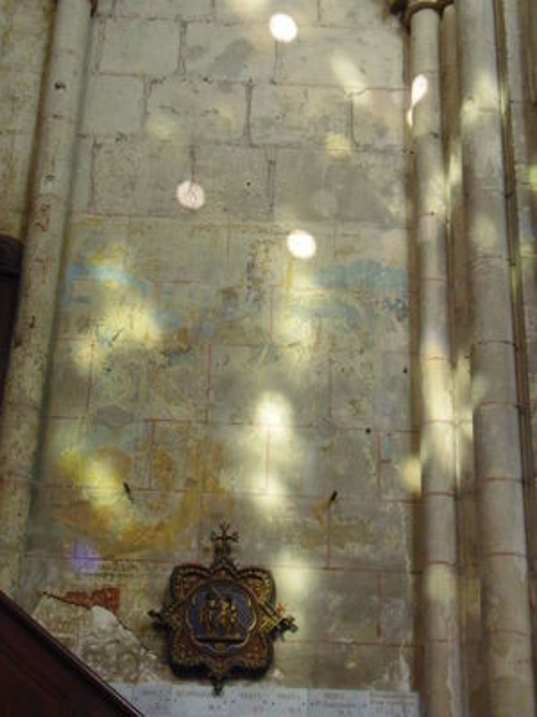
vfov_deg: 34.9
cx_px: 268
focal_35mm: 55
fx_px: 1138
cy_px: 358
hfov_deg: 26.6
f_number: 3.7
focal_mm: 9.3
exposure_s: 1/80
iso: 400
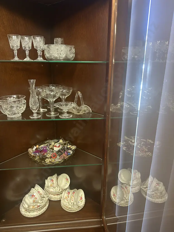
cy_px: 116
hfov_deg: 56.8
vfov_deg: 71.6
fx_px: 161
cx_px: 87
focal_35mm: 24
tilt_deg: -17.0
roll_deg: -0.1
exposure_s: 1/50
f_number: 1.78
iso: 400
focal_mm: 6.86
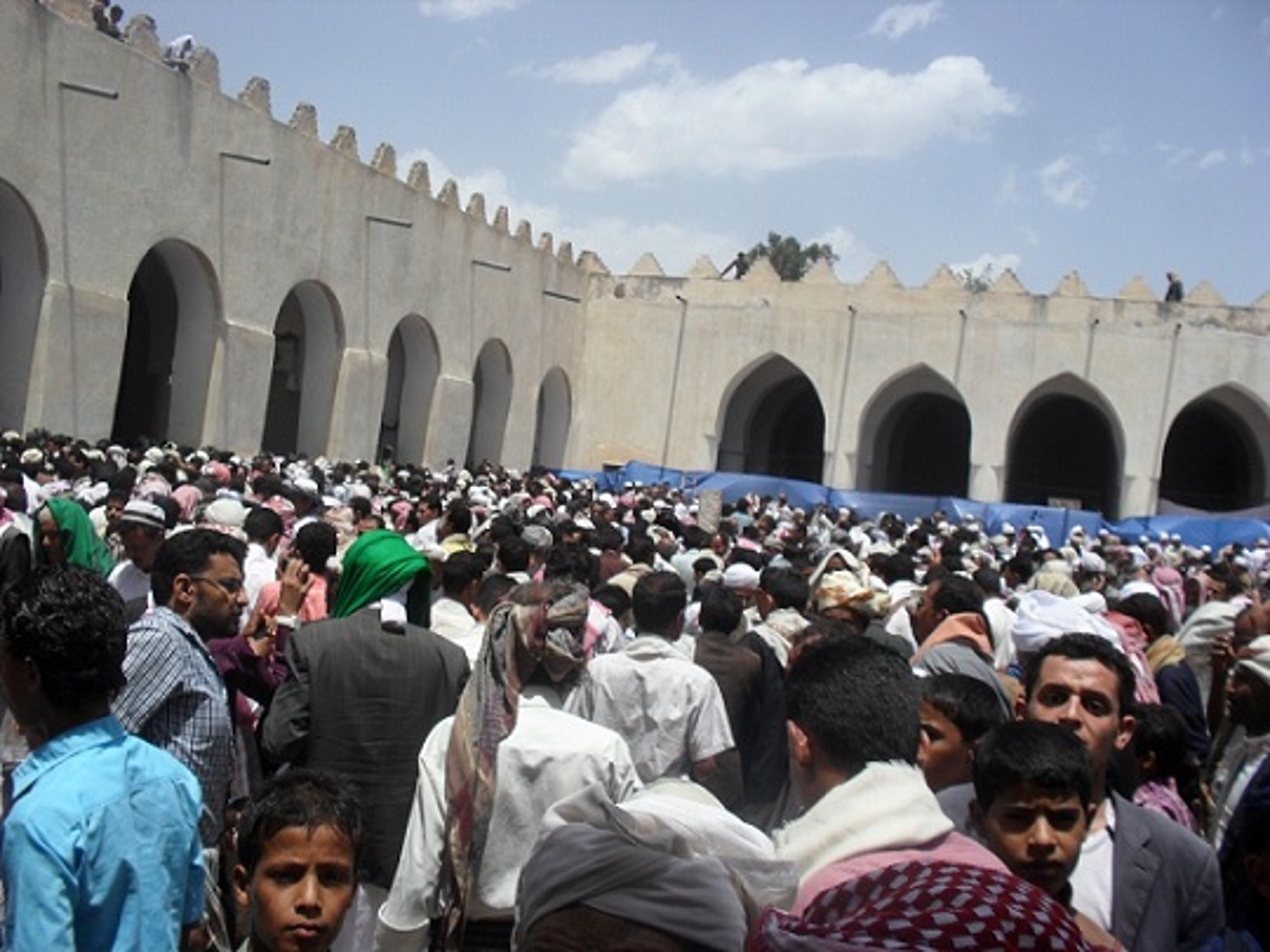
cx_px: 635
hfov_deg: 52.6
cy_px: 476
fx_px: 1284
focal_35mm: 35
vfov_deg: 40.7
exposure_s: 1/250
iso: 100
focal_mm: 6.3
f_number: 8.4
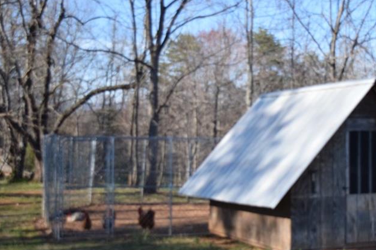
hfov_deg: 31.0
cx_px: 269
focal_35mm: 64
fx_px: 668
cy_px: 156
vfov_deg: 21.2
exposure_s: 1/4000
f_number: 4
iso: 800
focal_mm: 26
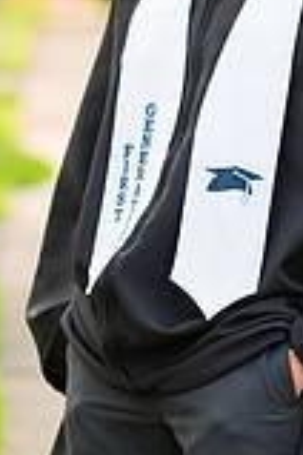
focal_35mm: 368
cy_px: 117
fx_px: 4646
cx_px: 236
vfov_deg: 5.6
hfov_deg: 3.7
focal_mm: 130
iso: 200
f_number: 3.2
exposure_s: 1/640
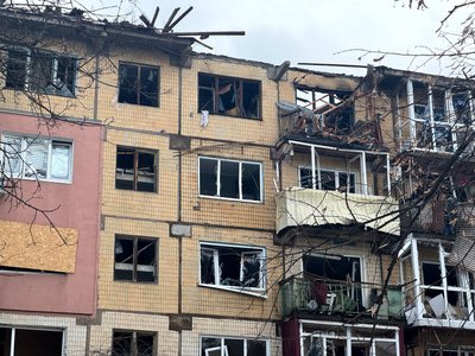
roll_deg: +0.8
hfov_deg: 25.3
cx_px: 238
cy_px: 178
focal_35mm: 77
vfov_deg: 19.1
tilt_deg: +19.1
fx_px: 1057
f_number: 2.8
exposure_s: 1/440
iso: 25
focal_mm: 9
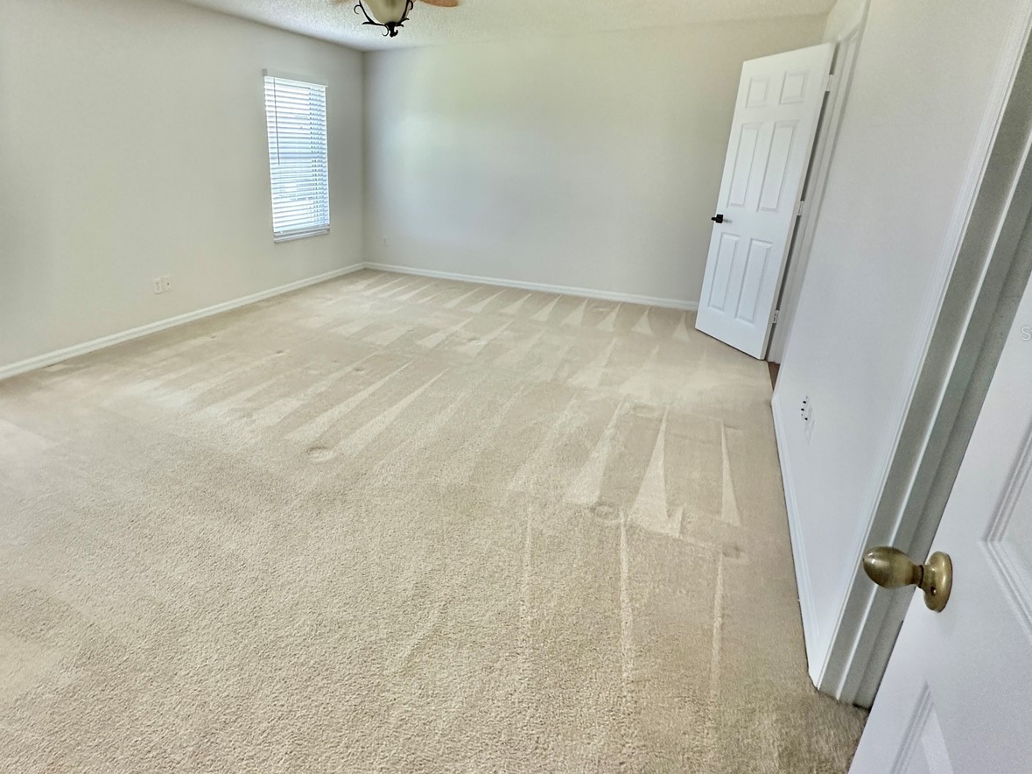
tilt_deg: -17.2
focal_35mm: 19
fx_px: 566
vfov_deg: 68.3
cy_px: 333
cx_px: 404
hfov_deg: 83.4
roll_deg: -1.0
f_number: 2.2
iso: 250
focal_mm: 2.22
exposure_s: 1/99
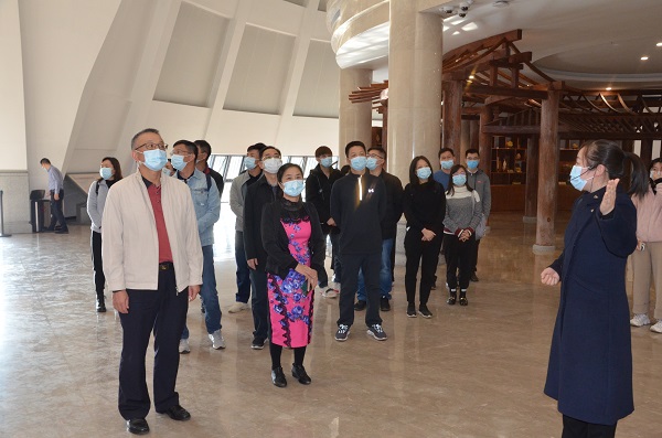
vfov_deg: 39.8
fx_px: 605
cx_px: 331
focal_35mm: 33
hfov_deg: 57.3
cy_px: 219
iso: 1600
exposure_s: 1/80
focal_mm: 22
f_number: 5.6
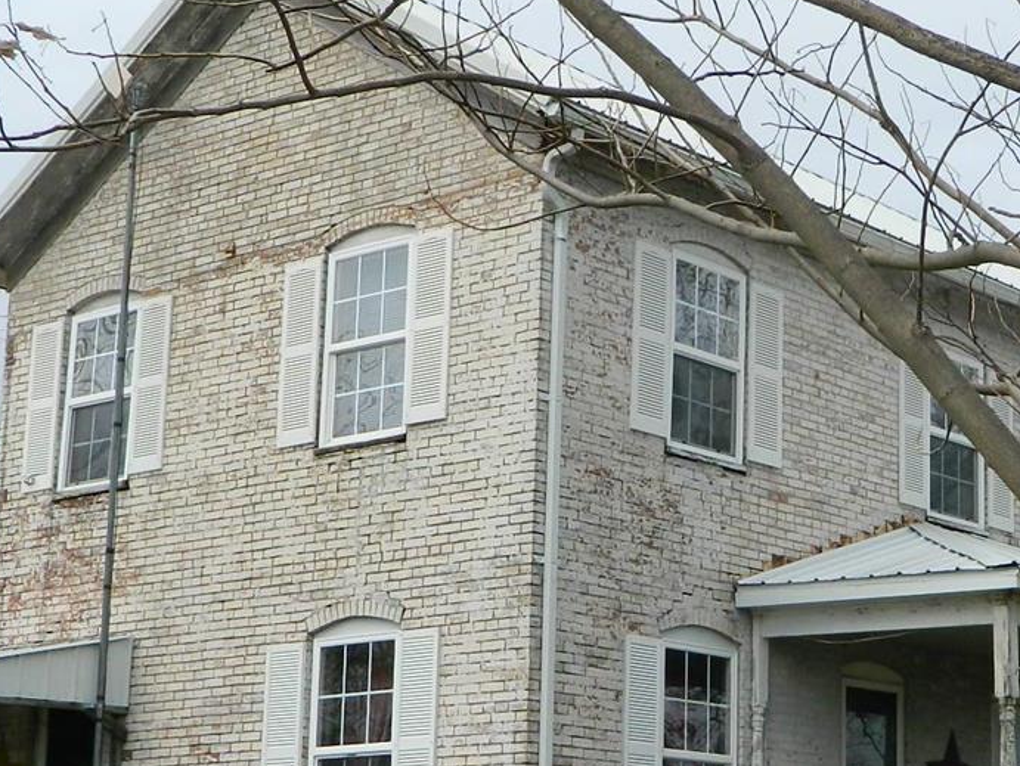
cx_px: 834
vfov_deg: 18.2
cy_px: 514
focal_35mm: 81
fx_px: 2388
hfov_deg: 23.7
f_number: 3.3
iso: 110
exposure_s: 1/1000
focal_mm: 6.2
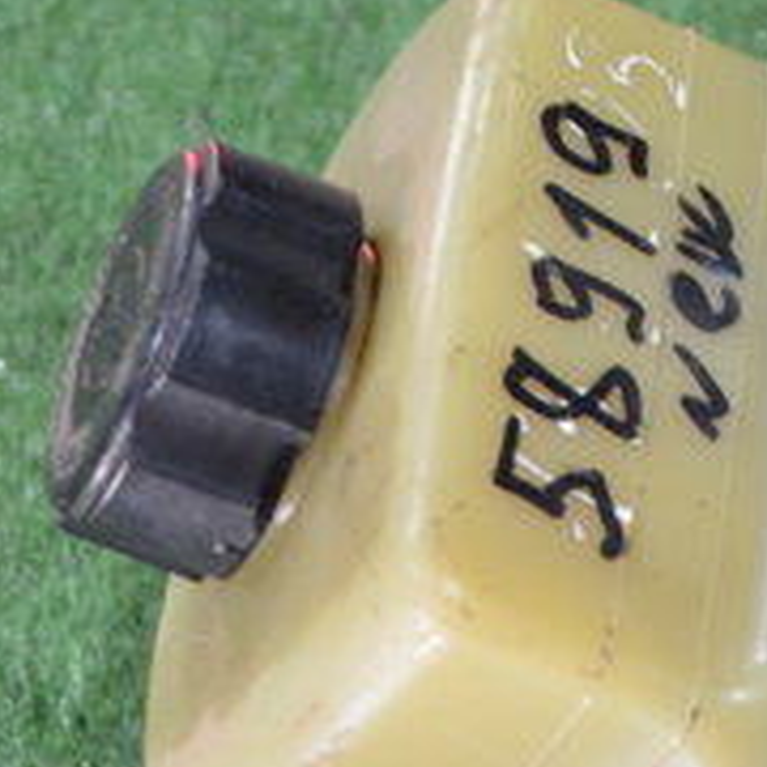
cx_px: 1197
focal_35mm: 174
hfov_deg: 9.7
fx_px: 4362
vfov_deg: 9.9
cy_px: 848
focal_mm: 24
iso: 800
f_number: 4
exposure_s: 1/50
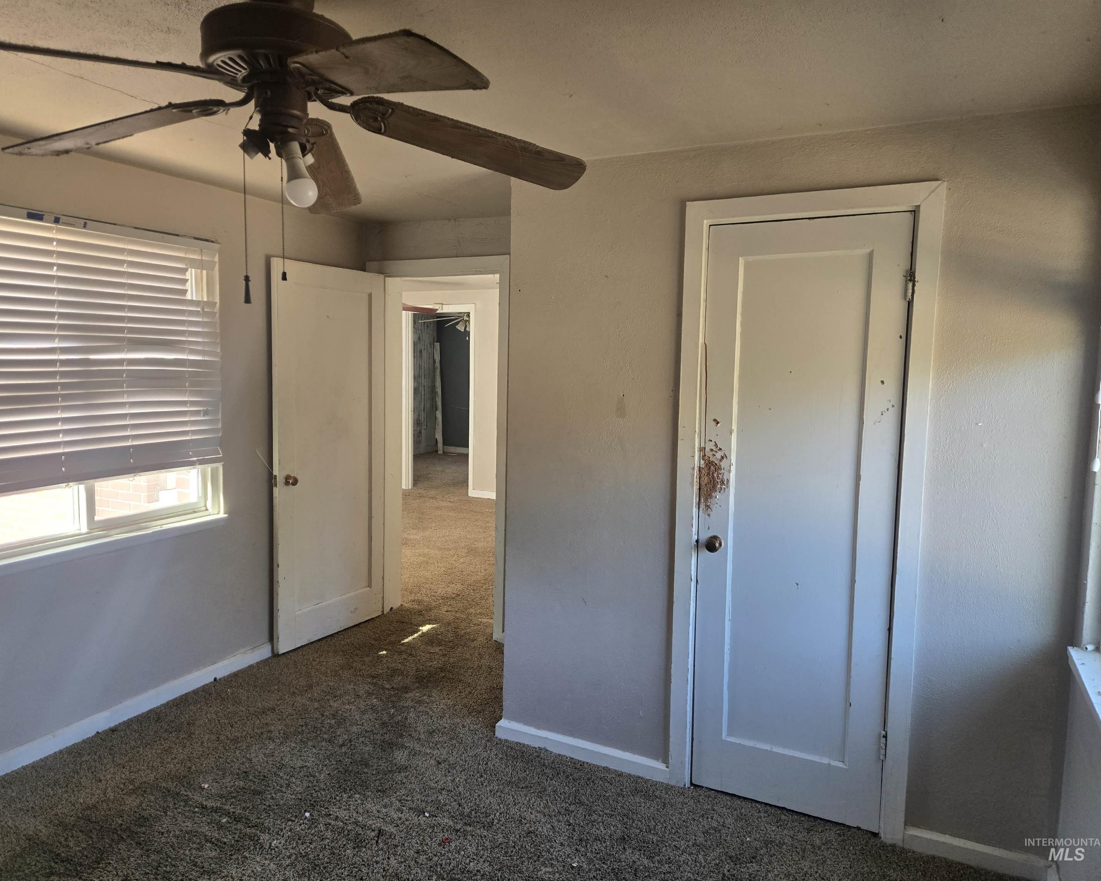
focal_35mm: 24
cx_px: 525
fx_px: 782
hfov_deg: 70.2
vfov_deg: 58.8
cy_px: 441
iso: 125
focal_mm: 5.4
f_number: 1.8
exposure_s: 1/180
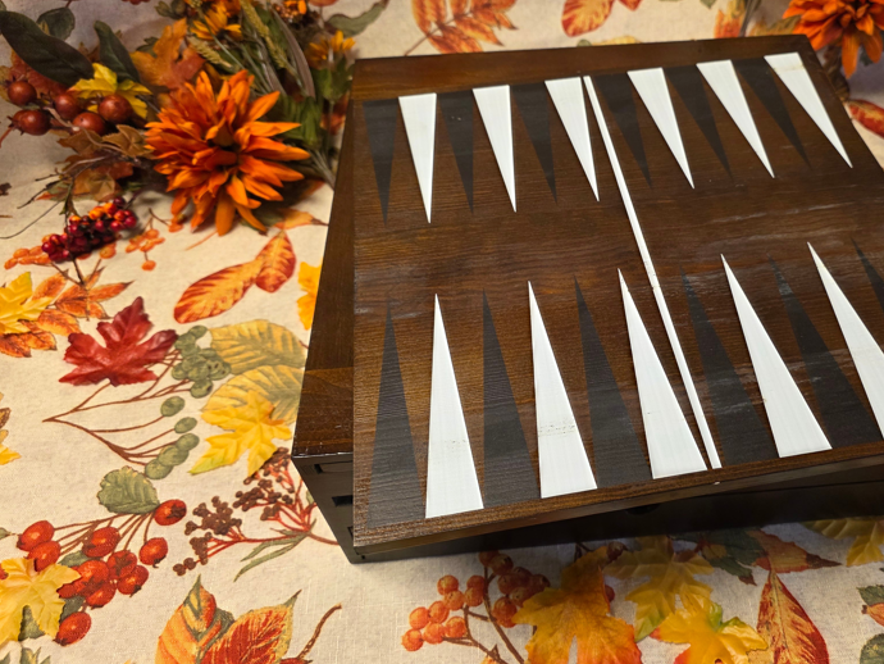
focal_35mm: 30
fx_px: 766
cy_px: 281
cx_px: 562
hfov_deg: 59.0
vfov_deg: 46.7
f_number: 1.7
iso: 320
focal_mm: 6.3
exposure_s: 1/120
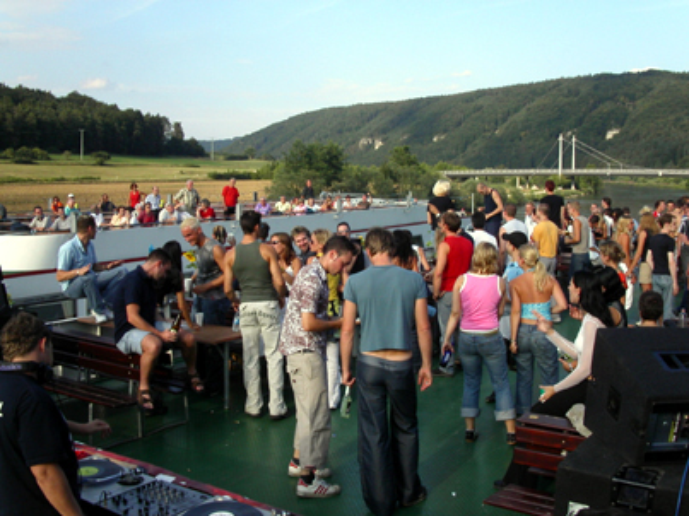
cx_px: 344
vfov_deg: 37.7
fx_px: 756
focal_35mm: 38
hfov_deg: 49.0
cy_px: 258
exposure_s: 1/180
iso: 100
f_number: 8
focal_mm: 7.8
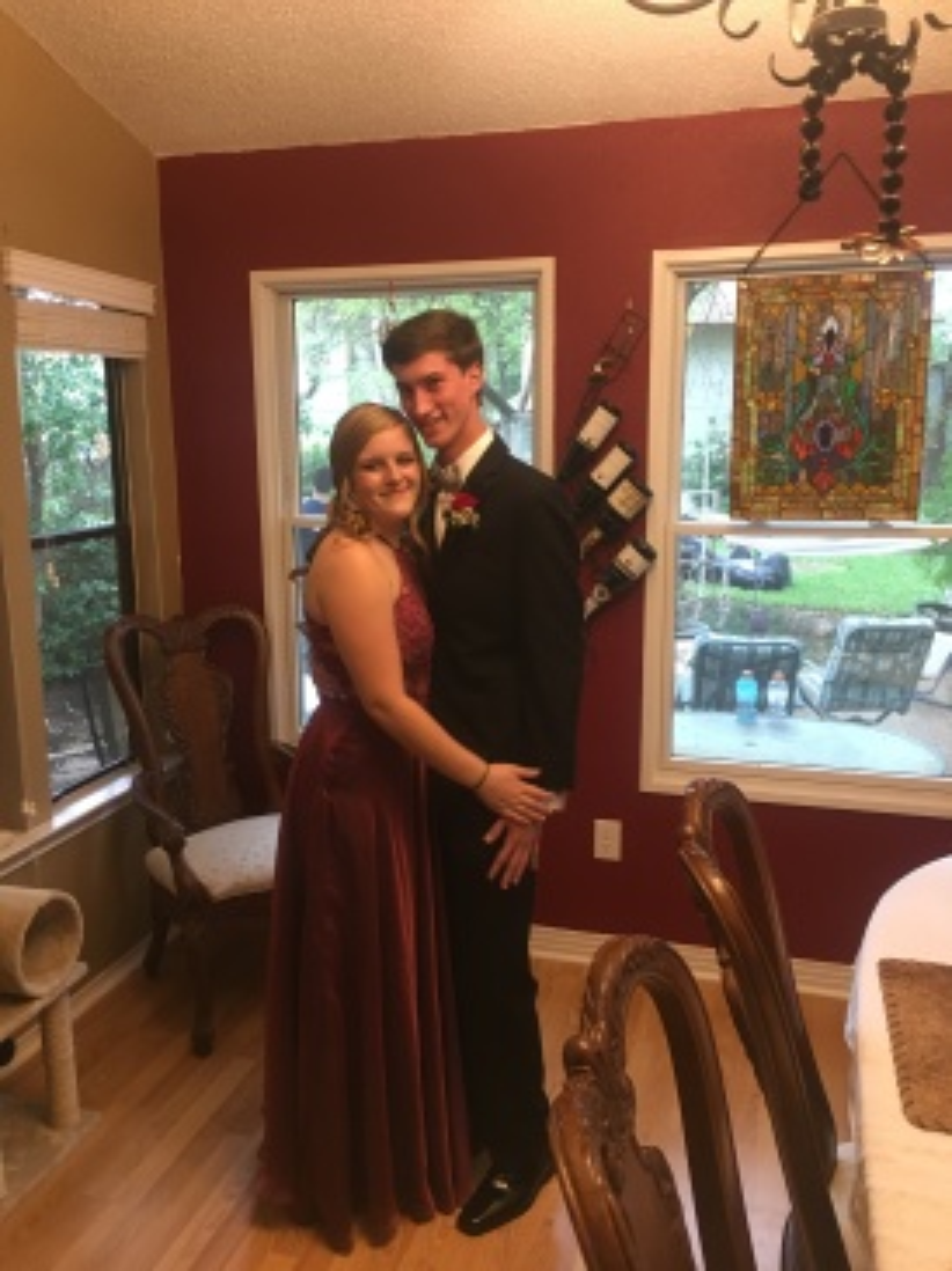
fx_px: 1065
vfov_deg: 61.7
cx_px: 476
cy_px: 636
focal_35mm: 29
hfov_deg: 48.2
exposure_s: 1/30
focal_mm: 4.15
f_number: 2.2
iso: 125
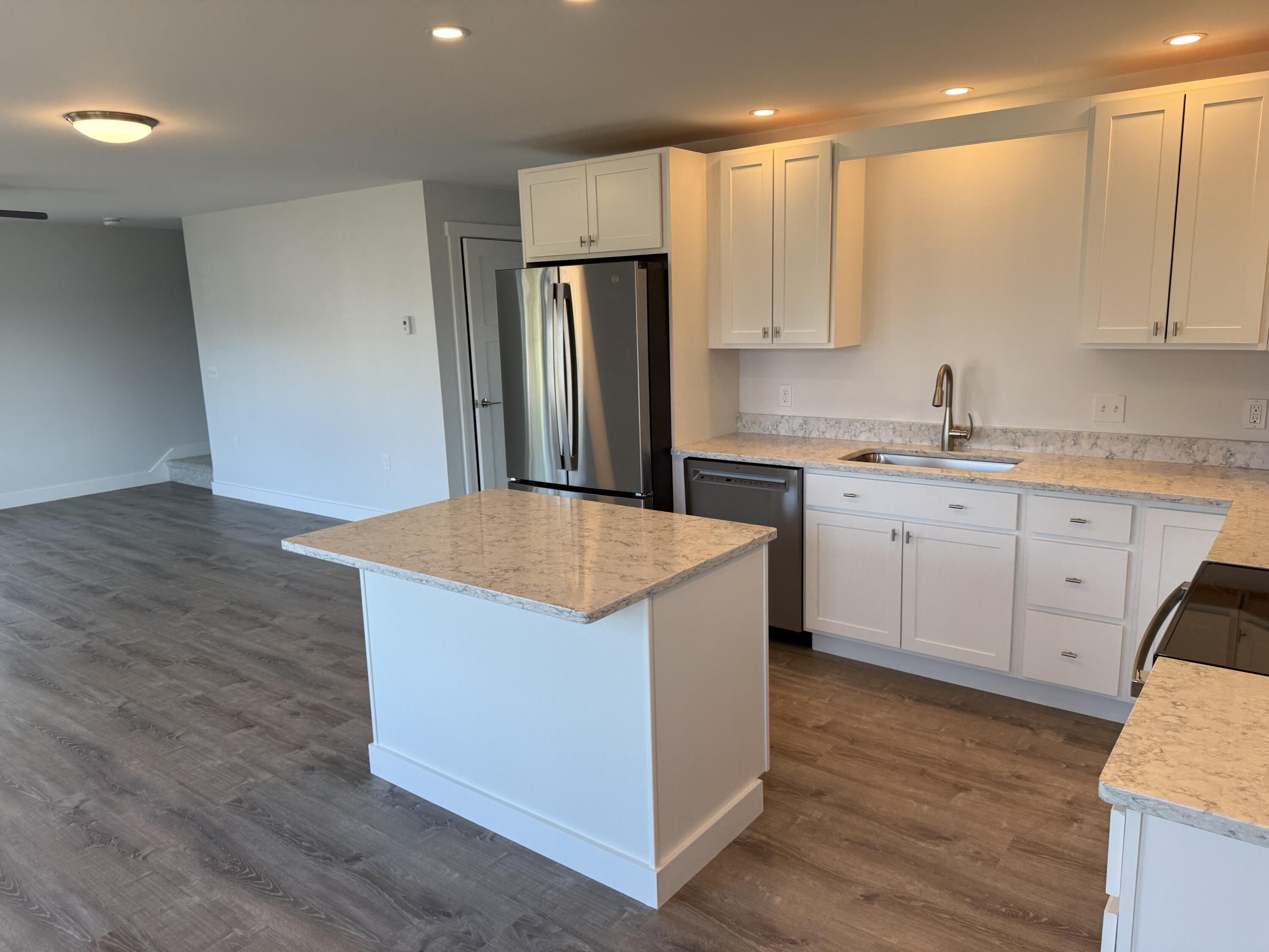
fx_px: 880
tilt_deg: -11.4
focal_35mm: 24
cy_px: 476
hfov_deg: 71.6
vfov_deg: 56.8
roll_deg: +2.6
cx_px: 634
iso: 50
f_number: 1.78
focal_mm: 6.76
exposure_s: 1/120
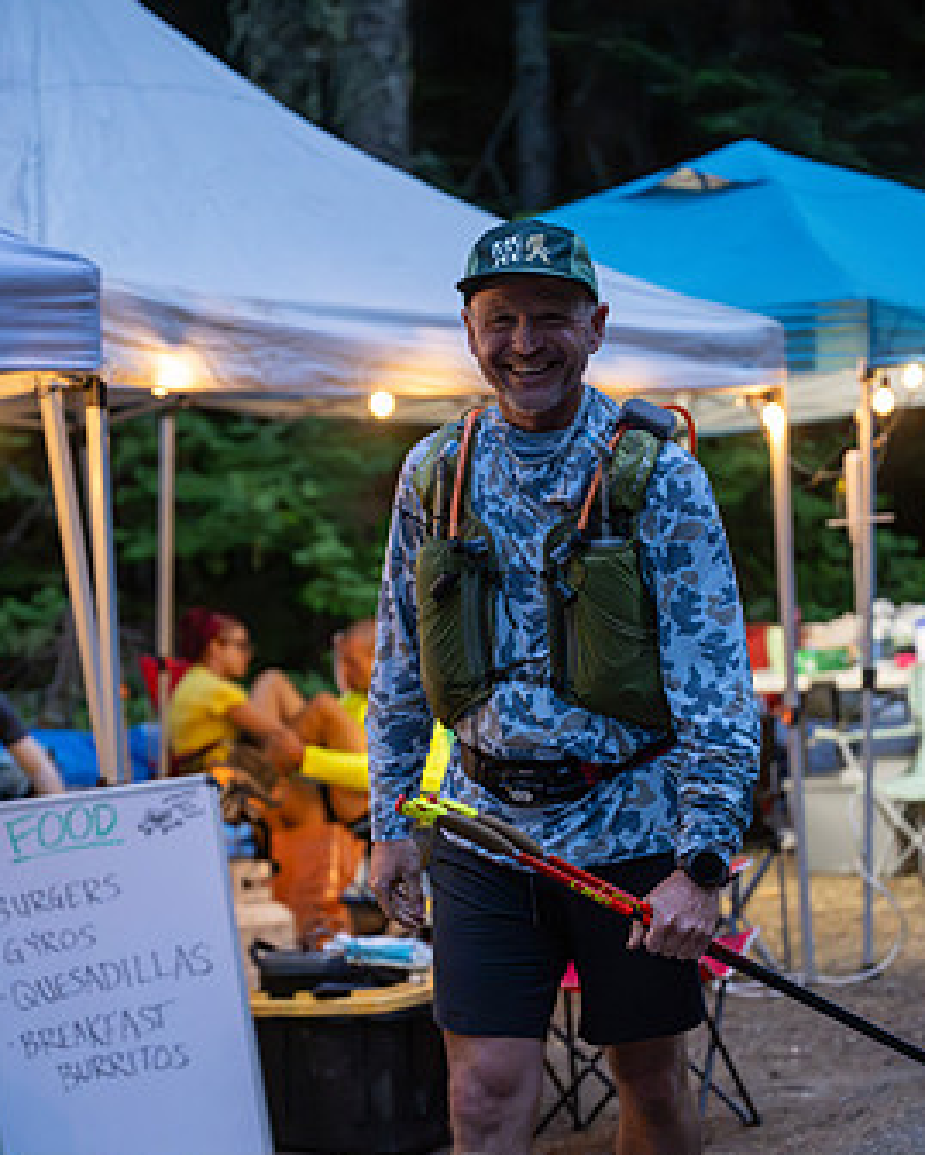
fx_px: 3010
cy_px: 742
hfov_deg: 17.5
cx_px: 502
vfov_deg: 21.7
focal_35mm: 88
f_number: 2.8
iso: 10000
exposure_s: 1/320
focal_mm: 70
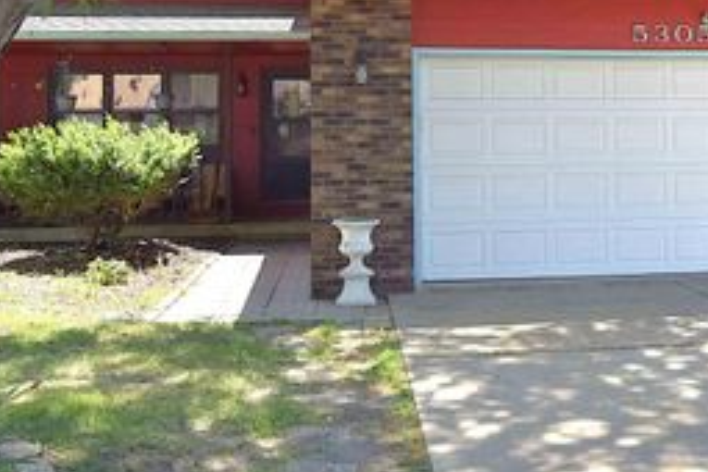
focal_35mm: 53
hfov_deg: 36.7
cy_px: 101
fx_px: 1042
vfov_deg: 25.1
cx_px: 528
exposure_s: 1/250
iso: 200
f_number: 8
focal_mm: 18
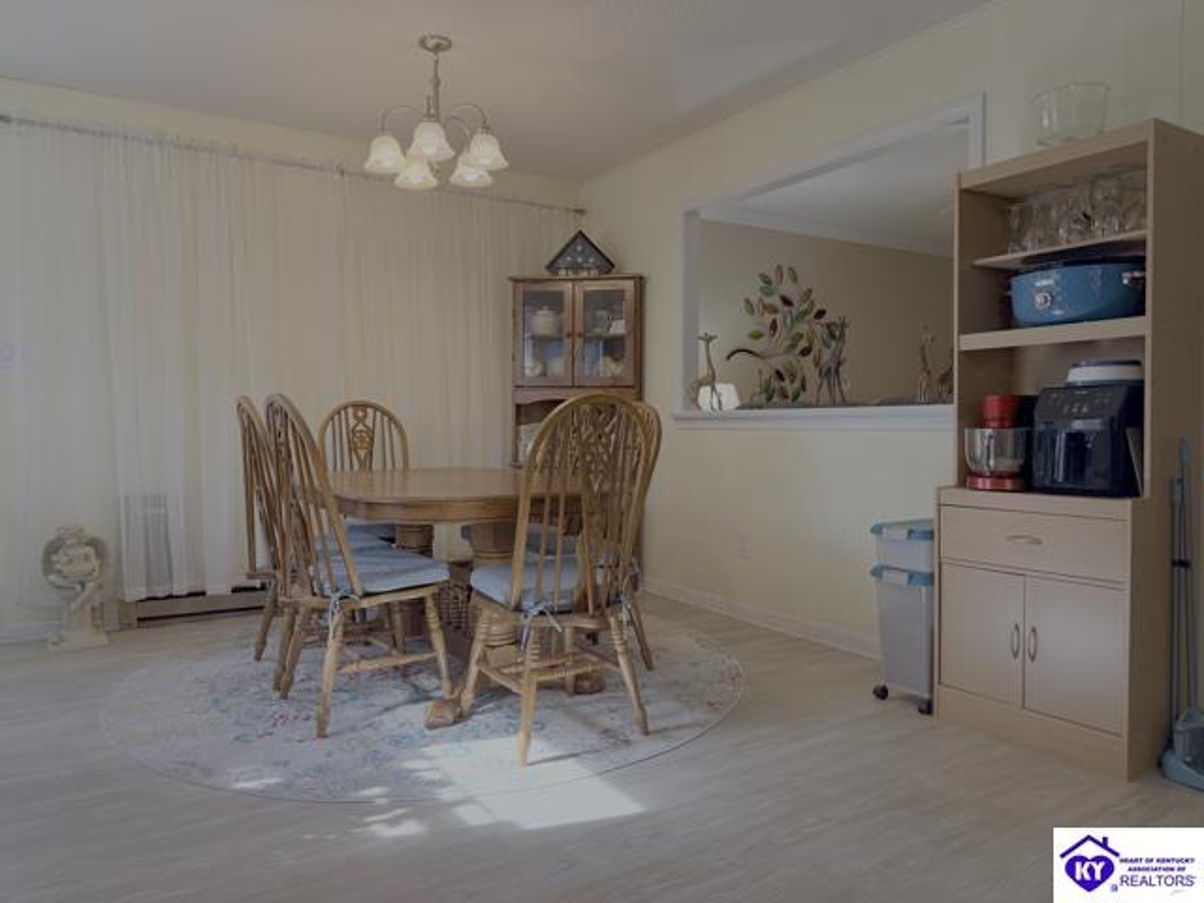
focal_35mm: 24
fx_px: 835
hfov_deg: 71.6
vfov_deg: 56.8
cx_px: 602
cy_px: 452
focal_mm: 6.76
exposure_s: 1/196
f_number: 1.78
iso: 200
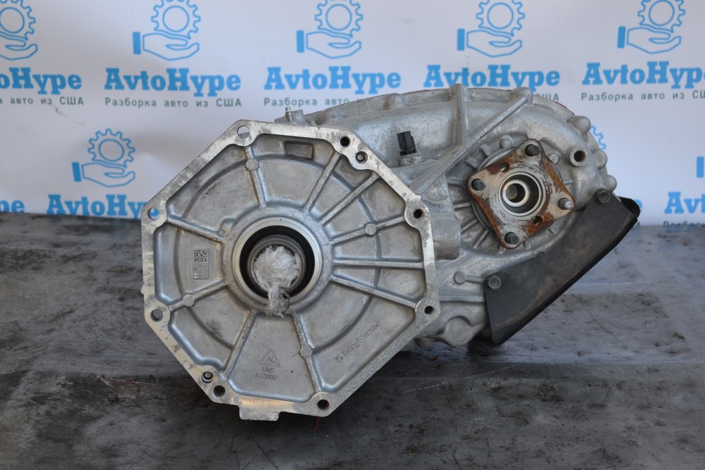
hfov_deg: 35.0
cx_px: 352
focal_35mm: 57
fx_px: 1116
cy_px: 235
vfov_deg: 23.8
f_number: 5.6
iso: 200
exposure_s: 1/125
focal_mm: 38
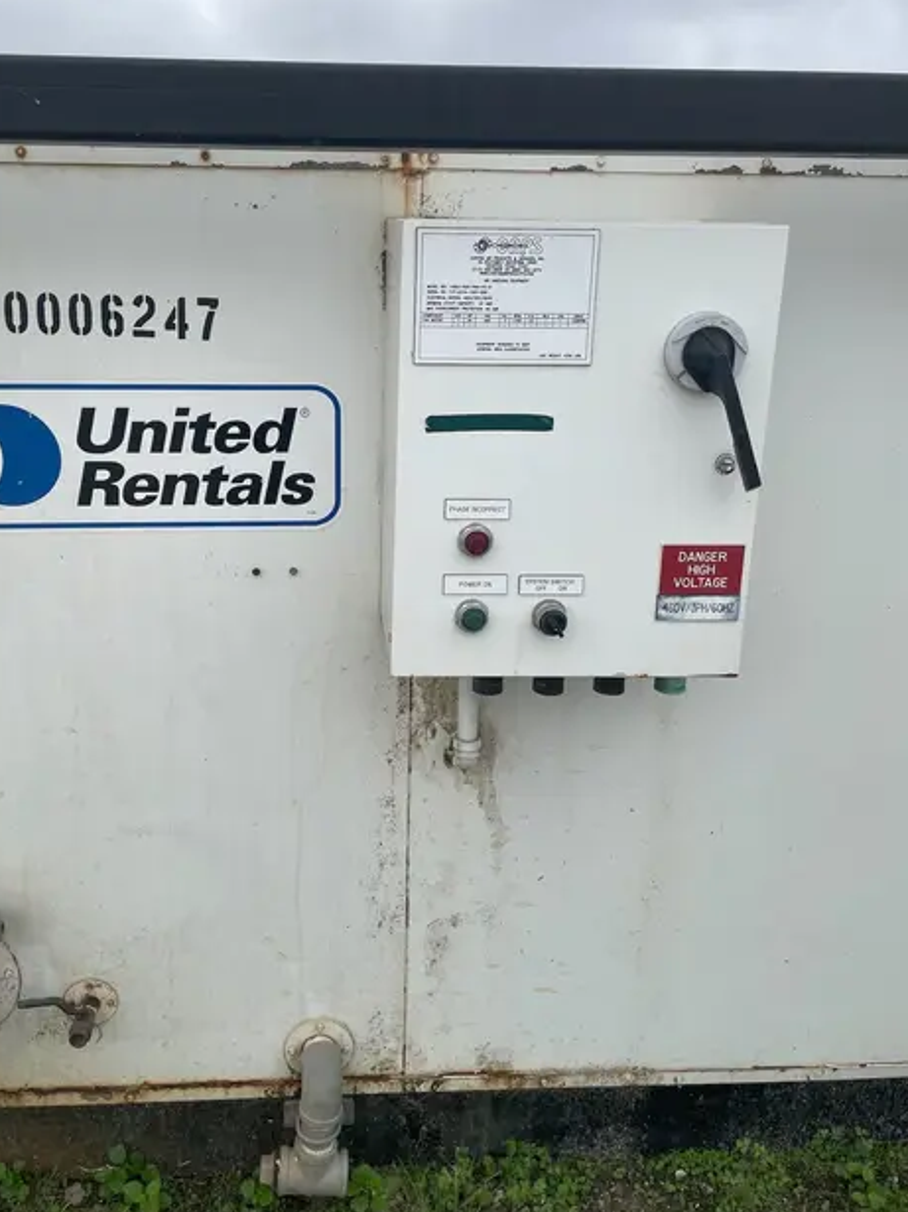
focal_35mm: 31
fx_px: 1085
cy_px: 529
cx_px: 386
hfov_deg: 45.3
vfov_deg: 58.2
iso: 32
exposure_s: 1/2132
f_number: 1.6
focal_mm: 4.2
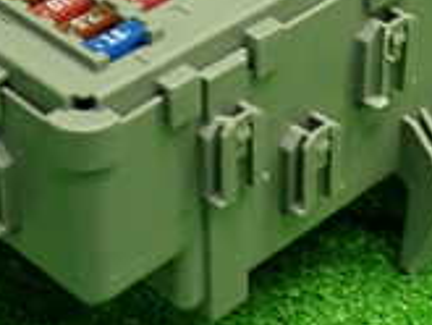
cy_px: 3
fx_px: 1636
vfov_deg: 11.2
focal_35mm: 131
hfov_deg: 15.0
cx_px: 267
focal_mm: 6.37
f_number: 2.5
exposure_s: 1/40
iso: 320
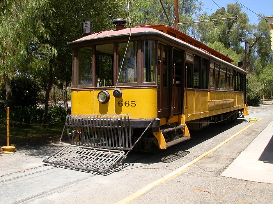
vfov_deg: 38.7
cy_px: 102
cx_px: 136
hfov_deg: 50.1
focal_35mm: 37
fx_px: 292
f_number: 4.5
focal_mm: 5.6
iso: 100
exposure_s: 1/435
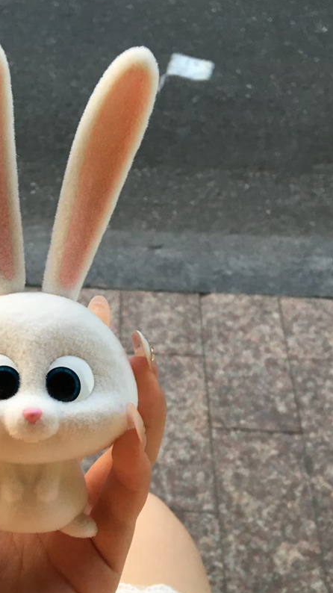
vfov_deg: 46.9
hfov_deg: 27.0
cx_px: 52
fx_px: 676
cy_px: 371
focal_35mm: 43
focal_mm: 4.15
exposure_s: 1/33
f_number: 2.2
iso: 32
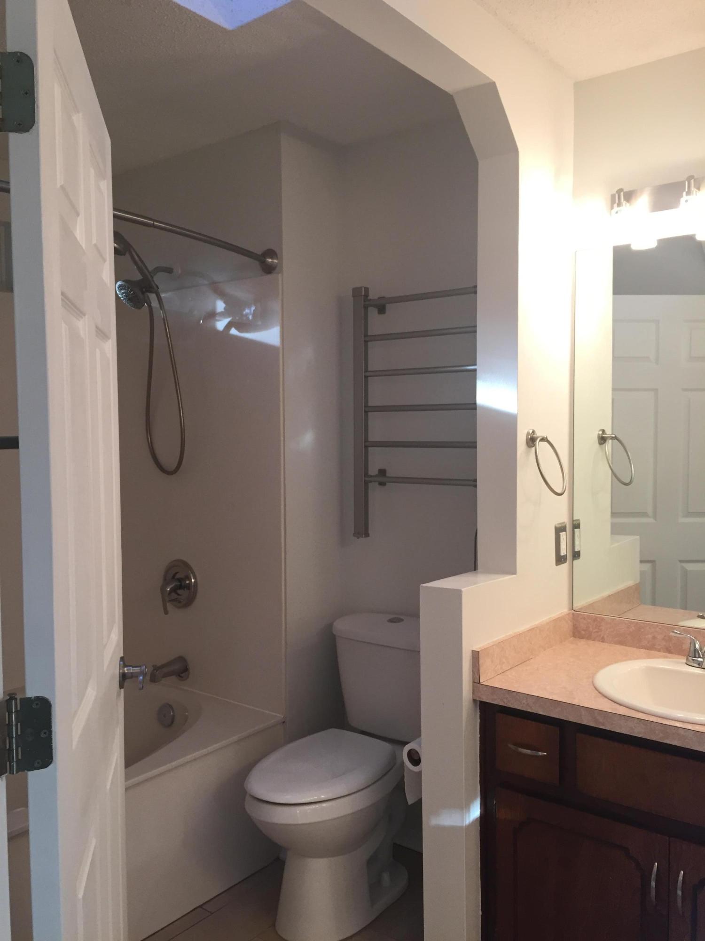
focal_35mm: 29
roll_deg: +0.4
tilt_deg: -2.8
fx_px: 787
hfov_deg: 48.2
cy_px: 470
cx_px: 352
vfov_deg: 61.7
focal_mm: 4.15
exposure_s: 1/30
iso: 40
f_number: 2.2
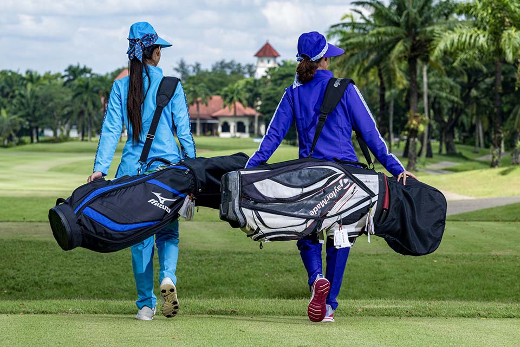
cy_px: 174
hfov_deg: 12.8
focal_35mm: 160
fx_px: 2311
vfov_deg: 8.6
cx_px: 260
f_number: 9
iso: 50
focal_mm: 160
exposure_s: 1/200
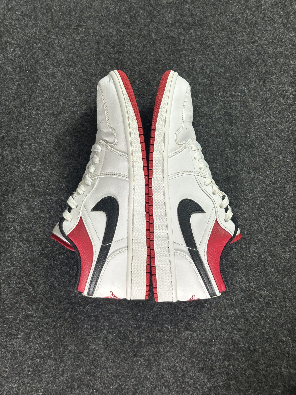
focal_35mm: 48
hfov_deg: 30.3
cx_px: 148
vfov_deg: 39.7
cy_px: 198
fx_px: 547
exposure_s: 1/50
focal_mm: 6.86
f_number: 1.78
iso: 160
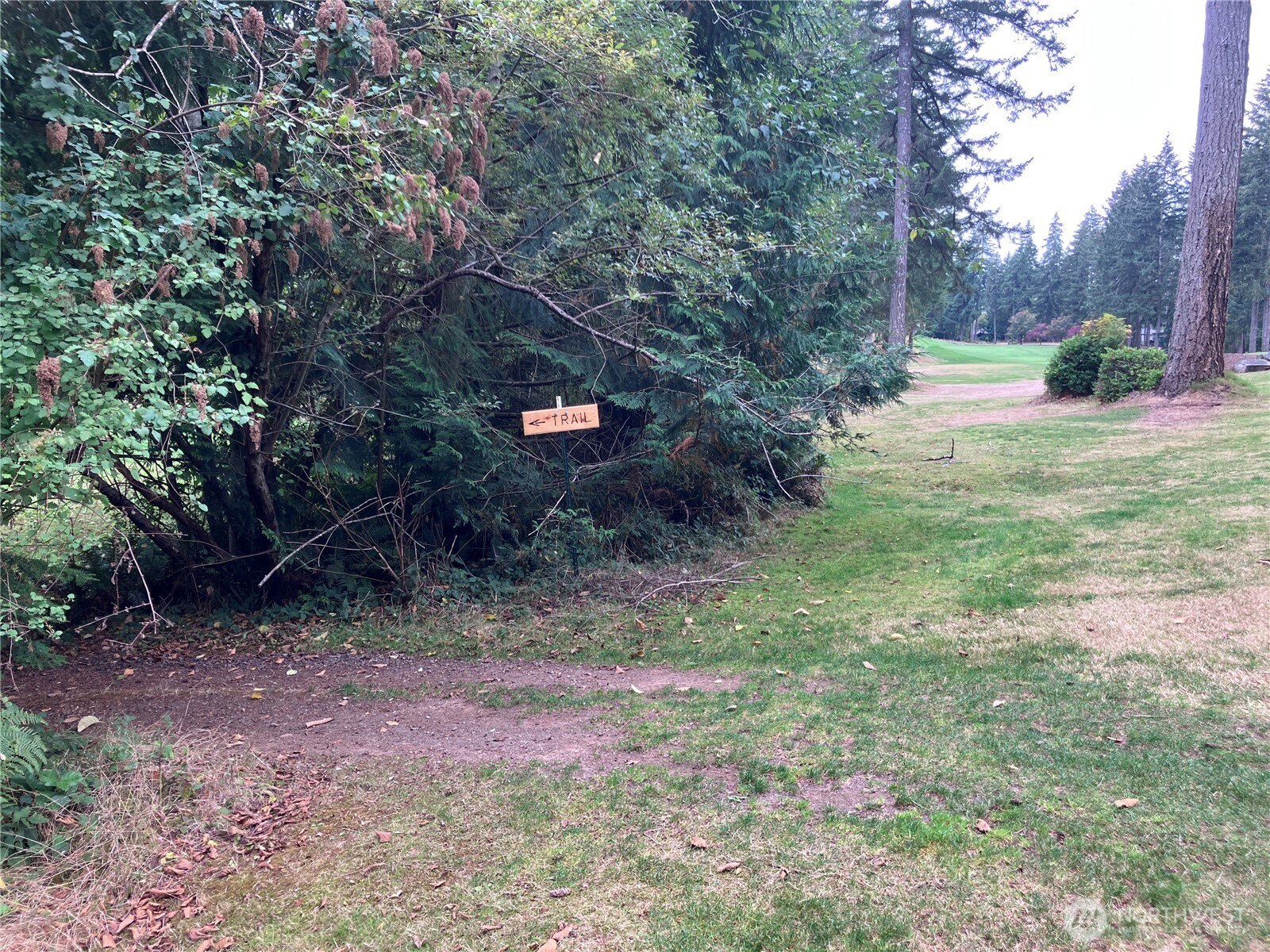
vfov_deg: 49.7
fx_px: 1027
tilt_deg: -6.2
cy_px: 476
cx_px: 635
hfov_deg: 63.4
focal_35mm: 28
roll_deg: -2.8
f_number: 1.8
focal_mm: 3.99
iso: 32
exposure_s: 1/121
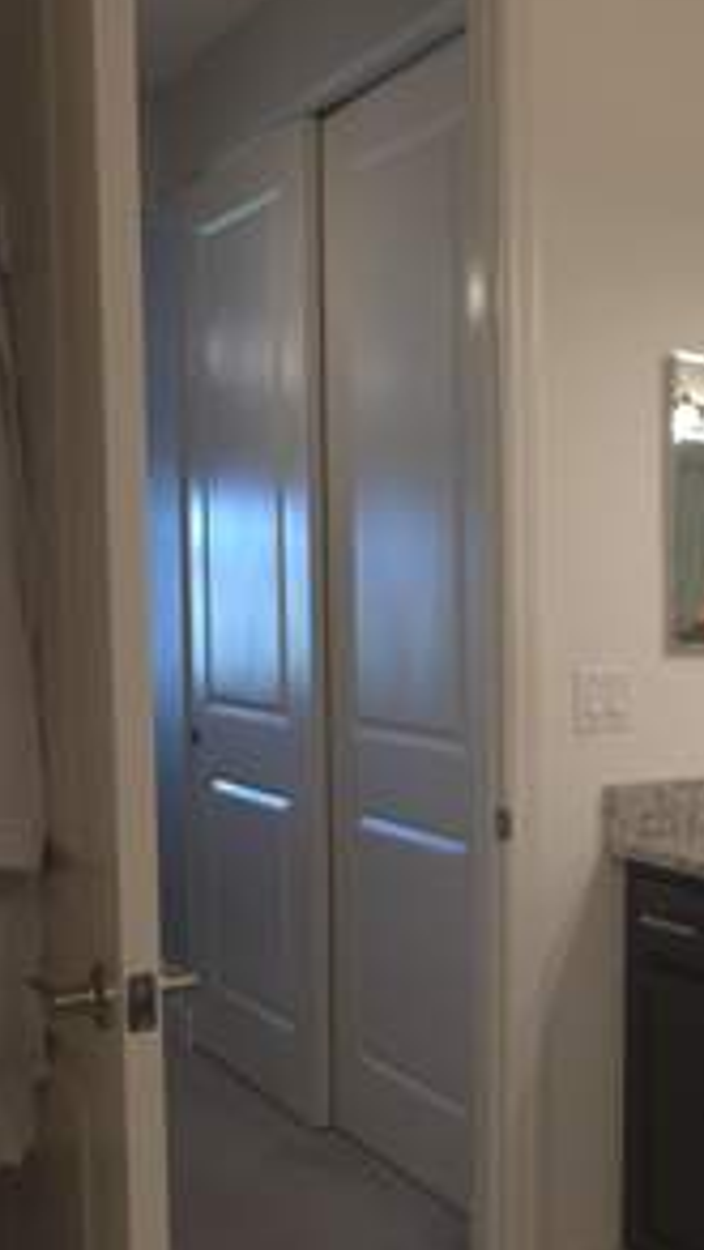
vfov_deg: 49.2
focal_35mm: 41
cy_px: 732
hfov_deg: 24.8
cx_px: 943
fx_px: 1359
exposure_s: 1/60
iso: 25
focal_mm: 6.5
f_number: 1.4
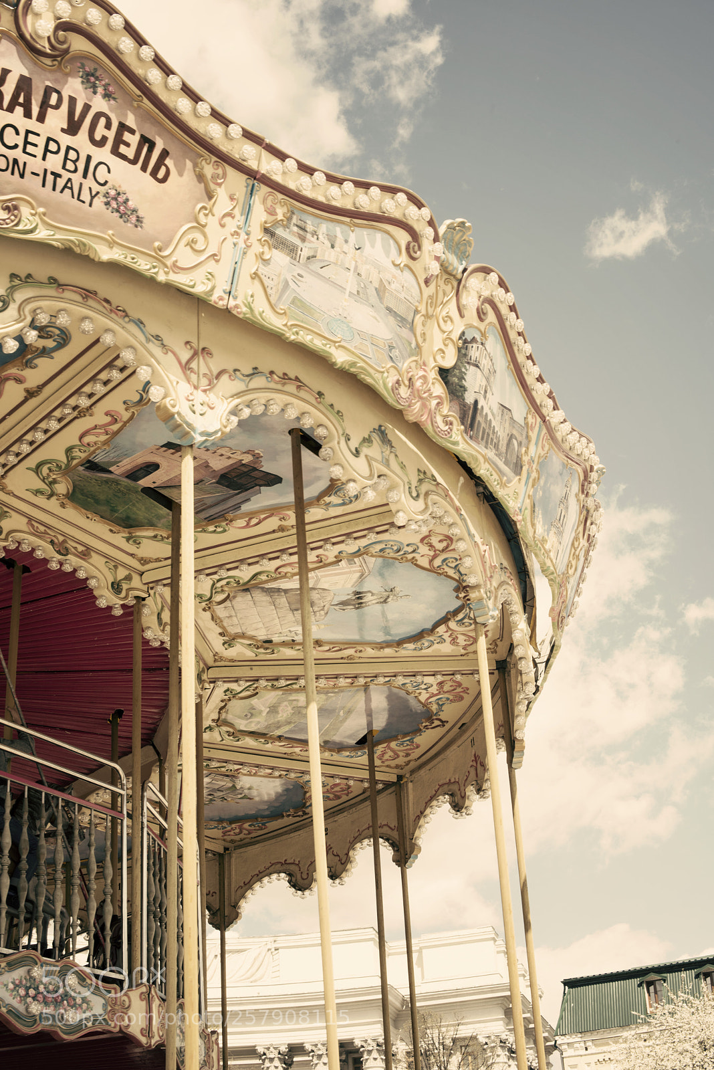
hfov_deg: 27.0
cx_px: 357
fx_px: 1486
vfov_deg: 39.6
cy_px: 535
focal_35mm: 50
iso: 100
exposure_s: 1/100
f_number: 16
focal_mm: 50
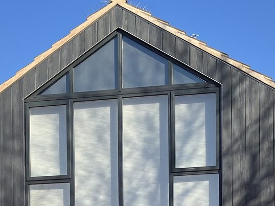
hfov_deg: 19.6
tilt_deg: +1.2
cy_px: 322
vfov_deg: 13.8
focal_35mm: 100
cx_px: 99
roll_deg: +0.0
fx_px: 794
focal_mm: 3.99
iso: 32
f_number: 1.8
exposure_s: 1/1230
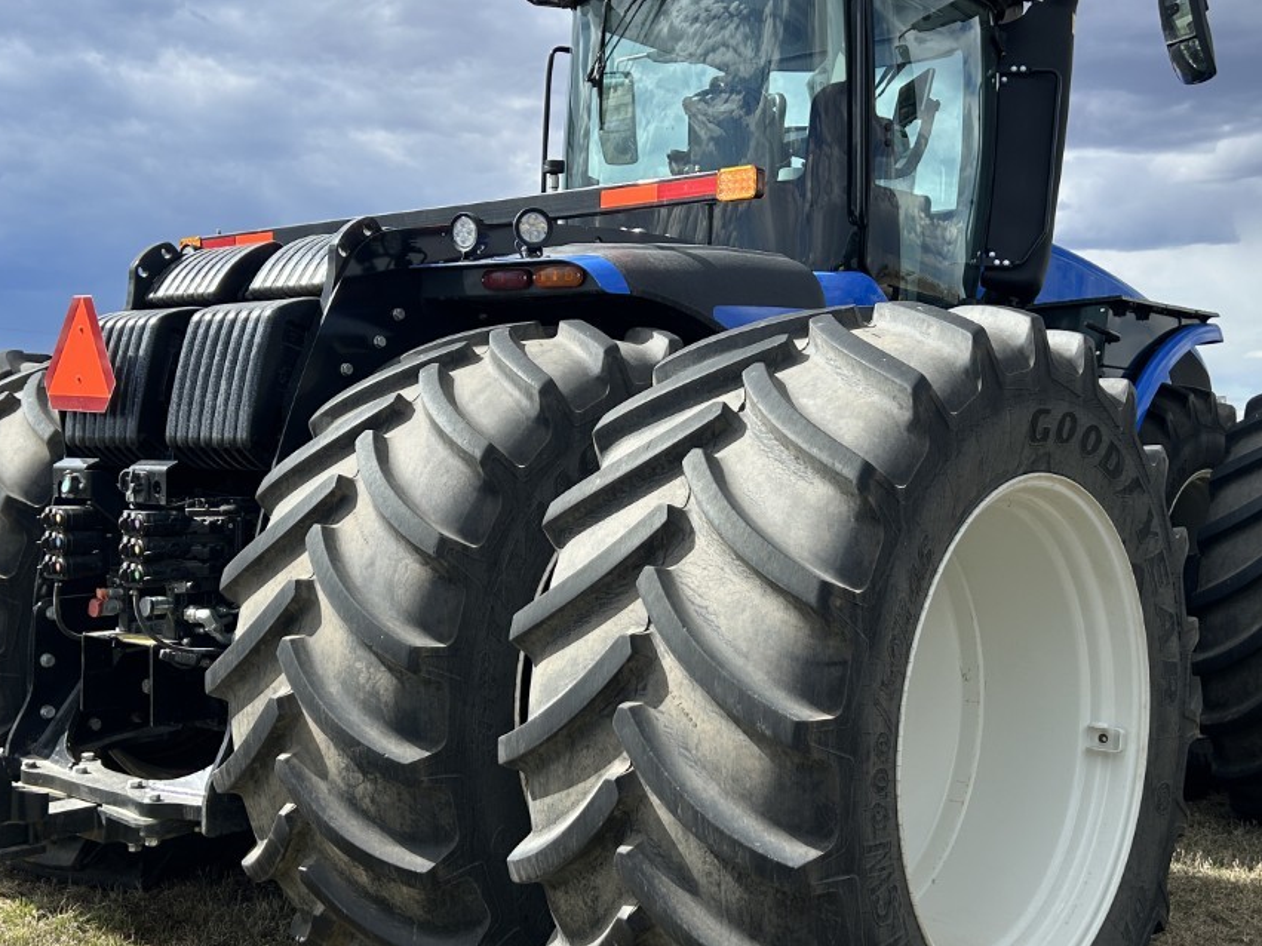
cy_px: 489
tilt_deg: -2.5
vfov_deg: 32.9
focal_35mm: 44
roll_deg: +0.4
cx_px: 601
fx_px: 1604
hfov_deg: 42.9
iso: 50
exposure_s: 1/3165
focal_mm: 5.7
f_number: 1.5
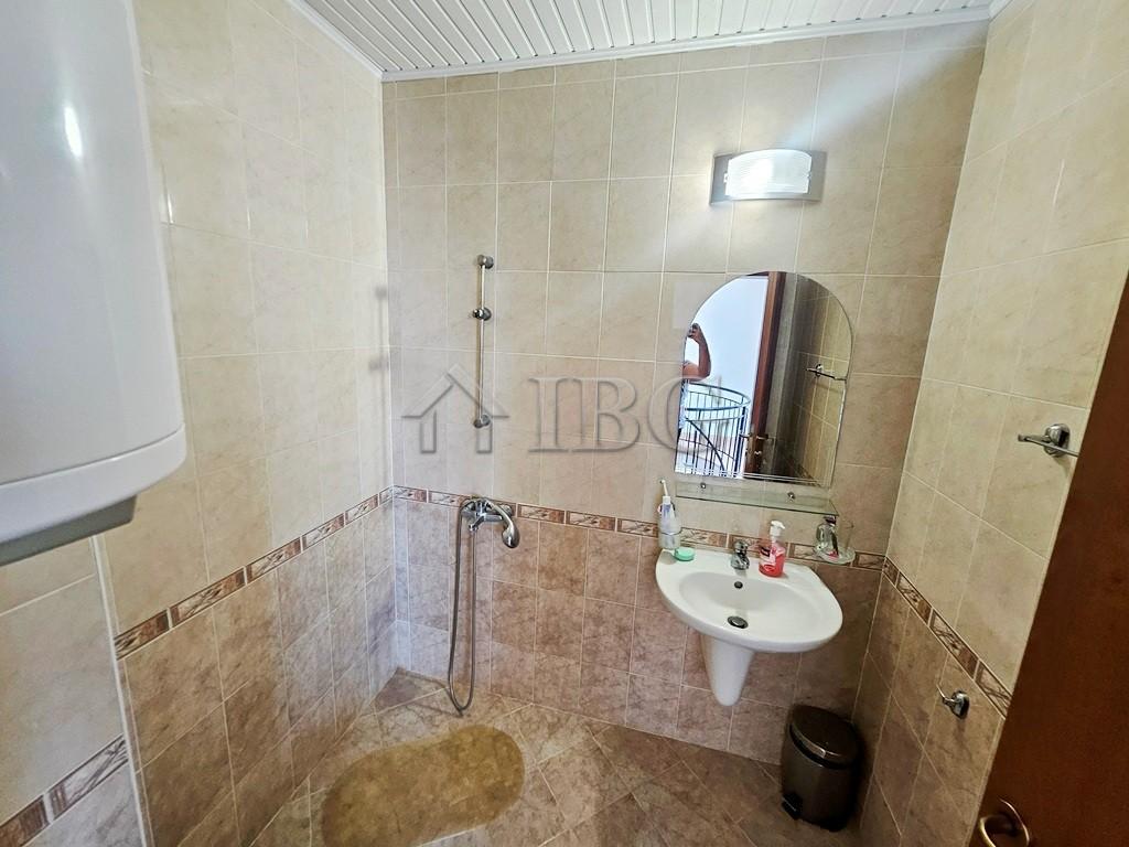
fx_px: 424
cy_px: 424
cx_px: 564
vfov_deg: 89.9
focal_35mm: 13
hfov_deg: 106.2
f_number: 2.2
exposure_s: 1/50
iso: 160
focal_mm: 1.7
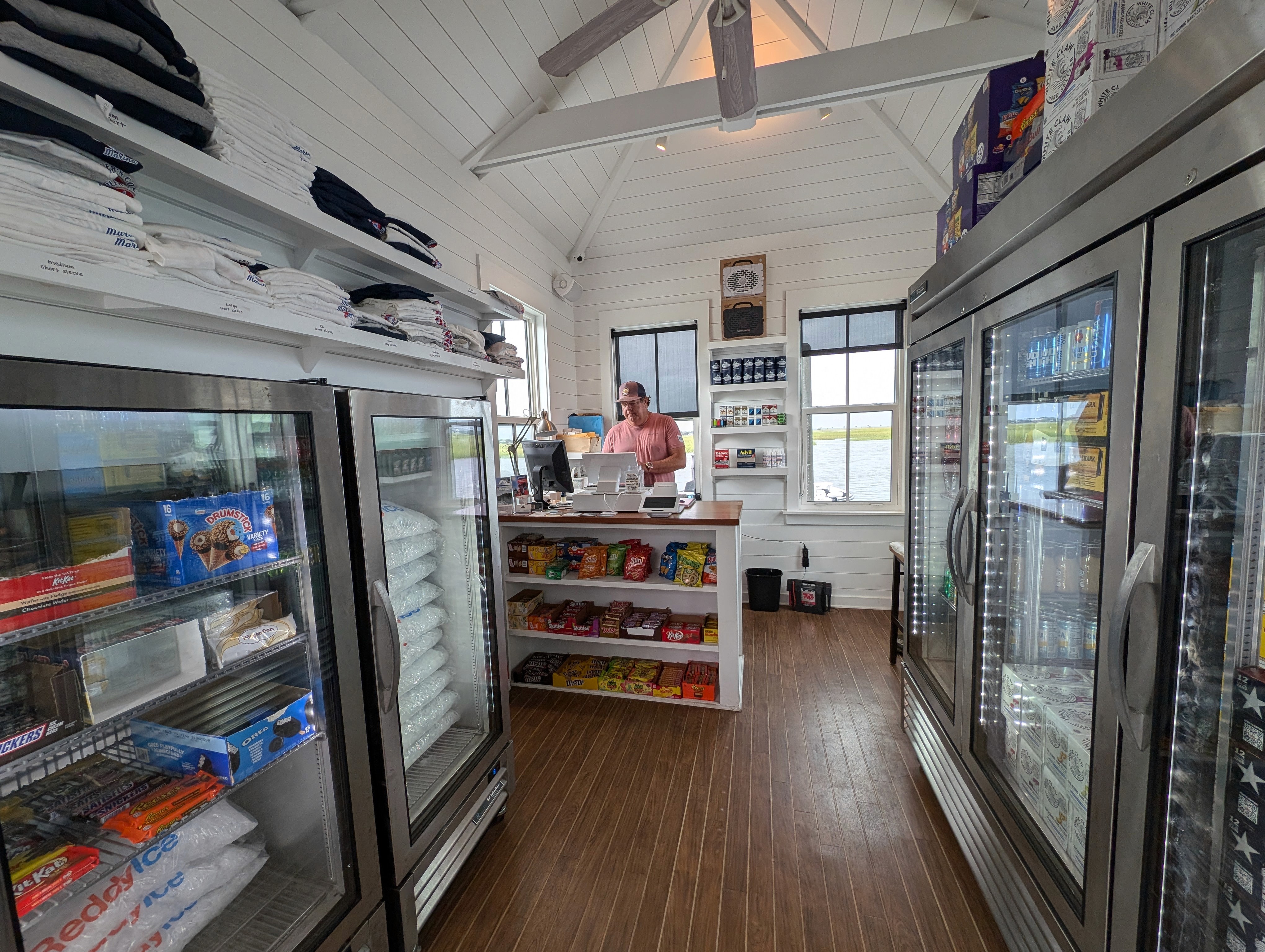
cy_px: 476
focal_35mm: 12
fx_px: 439
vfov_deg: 94.6
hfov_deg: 110.5
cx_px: 632
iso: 44
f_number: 1.95
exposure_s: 1/163
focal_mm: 2.23
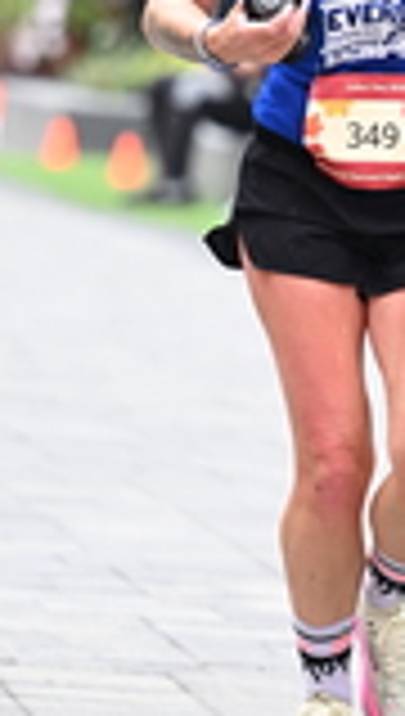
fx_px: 9975
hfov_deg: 2.3
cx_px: 466
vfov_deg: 4.1
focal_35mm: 525
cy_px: 153
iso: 1250
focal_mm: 145
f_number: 2.8
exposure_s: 1/1600
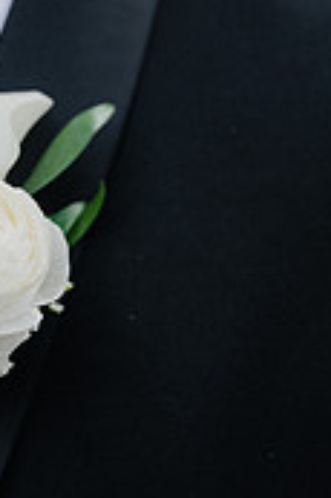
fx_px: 2515
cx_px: -46
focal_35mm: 182
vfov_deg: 11.3
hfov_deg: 7.5
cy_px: 259
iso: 64
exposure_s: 1/250
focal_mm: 70
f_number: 4
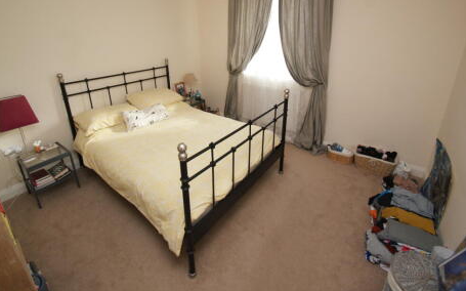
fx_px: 203
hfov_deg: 97.8
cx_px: 224
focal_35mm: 16
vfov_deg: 71.1
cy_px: 135
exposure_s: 1/60
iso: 400
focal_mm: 10
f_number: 5.6
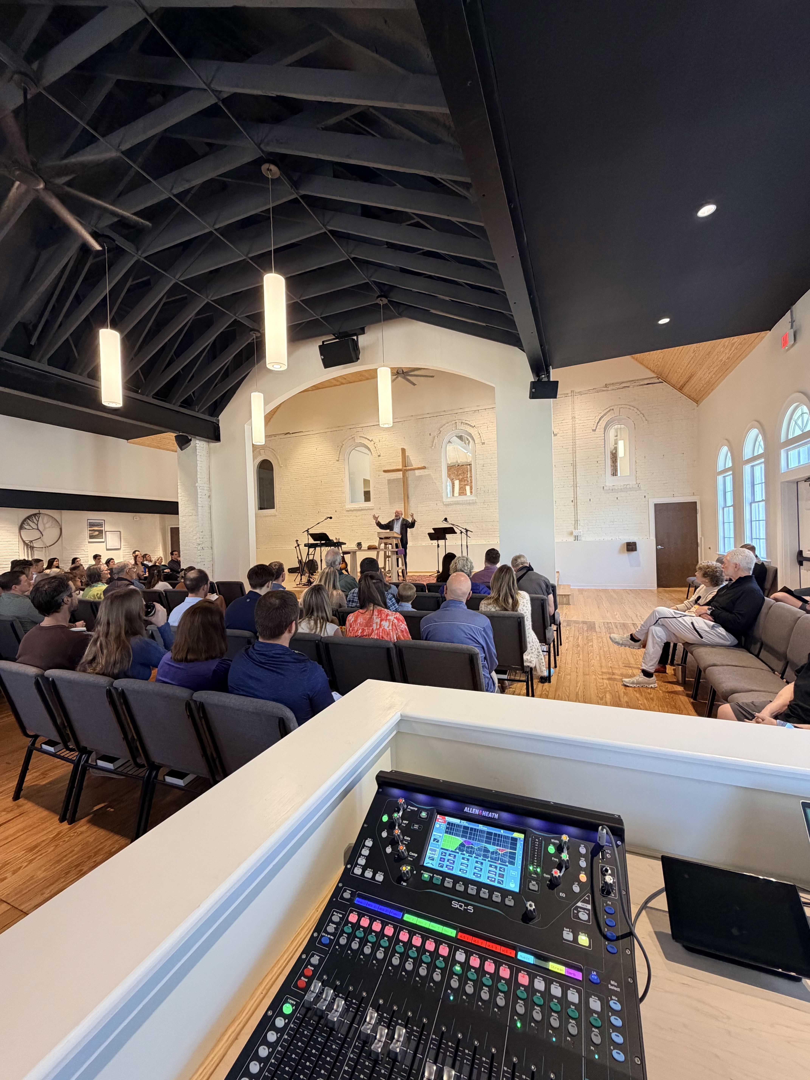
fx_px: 437
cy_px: 540
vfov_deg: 102.1
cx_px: 405
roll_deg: +1.9
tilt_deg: -0.2
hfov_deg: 85.7
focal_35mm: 14
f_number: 2.2
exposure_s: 1/121
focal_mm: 2.22
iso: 250
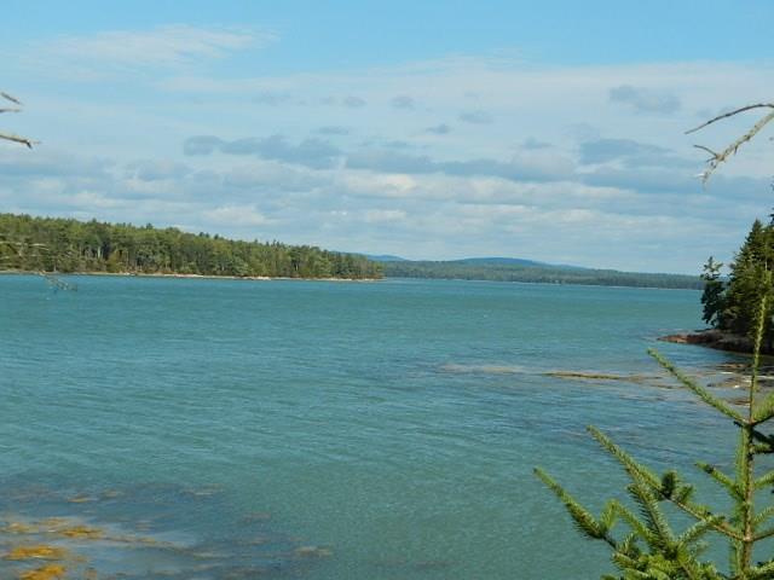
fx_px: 1453
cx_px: 387
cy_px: 290
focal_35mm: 65
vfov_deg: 22.6
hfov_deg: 29.8
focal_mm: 11.7
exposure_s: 1/1000
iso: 125
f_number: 4.3
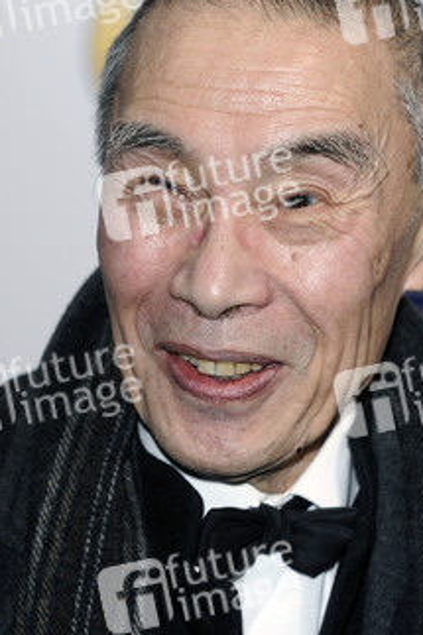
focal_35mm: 160
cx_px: 257
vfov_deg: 12.8
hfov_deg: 8.6
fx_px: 2823
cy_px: 293
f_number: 4.5
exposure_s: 1/200
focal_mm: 86
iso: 320
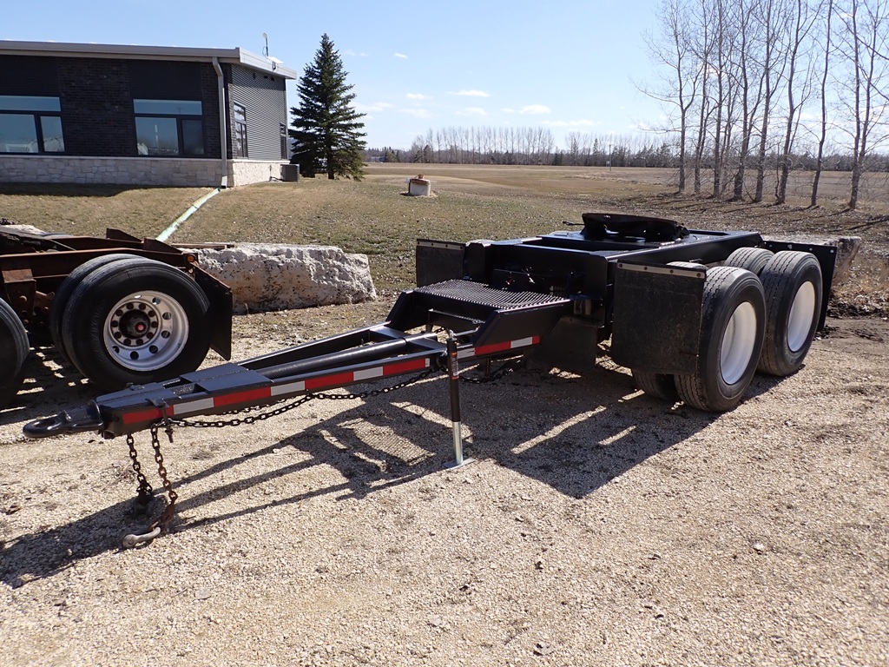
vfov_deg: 54.9
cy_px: 334
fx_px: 642
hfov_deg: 69.4
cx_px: 444
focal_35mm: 25
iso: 100
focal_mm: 4.5
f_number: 8
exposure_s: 1/160
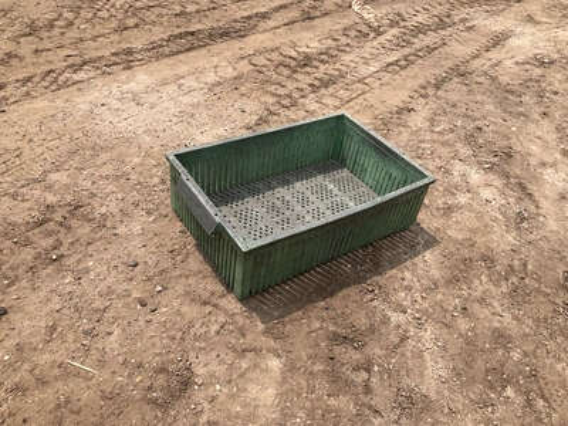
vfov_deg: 48.2
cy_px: 213
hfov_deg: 61.7
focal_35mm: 29
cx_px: 284
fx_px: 476
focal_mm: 3
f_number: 1.8
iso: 25
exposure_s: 1/1534
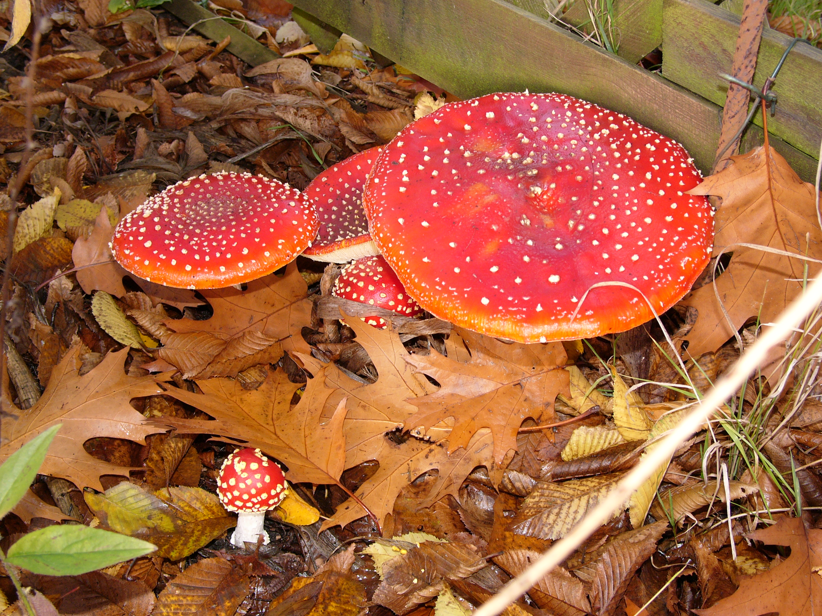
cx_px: 412
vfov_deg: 32.2
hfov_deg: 42.1
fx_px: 1069
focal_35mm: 45
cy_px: 306
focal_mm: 11.2
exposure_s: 1/125
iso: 100
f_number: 3.6
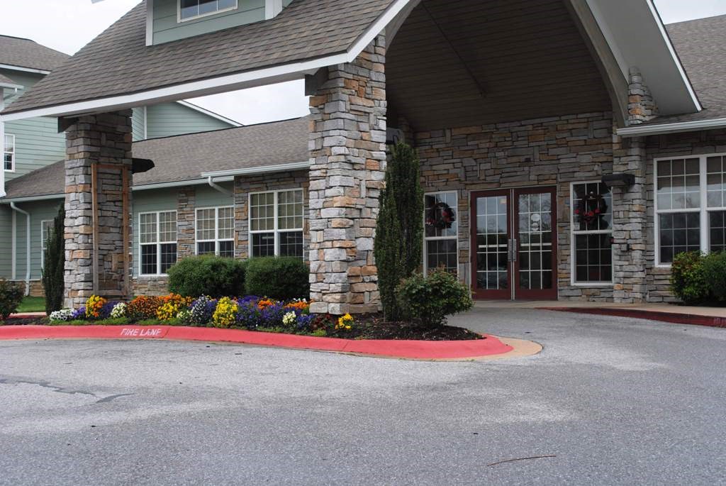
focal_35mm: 52
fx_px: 1060
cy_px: 243
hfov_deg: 37.8
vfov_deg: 25.8
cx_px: 363
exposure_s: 1/200
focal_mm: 35
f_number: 7.1
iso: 100
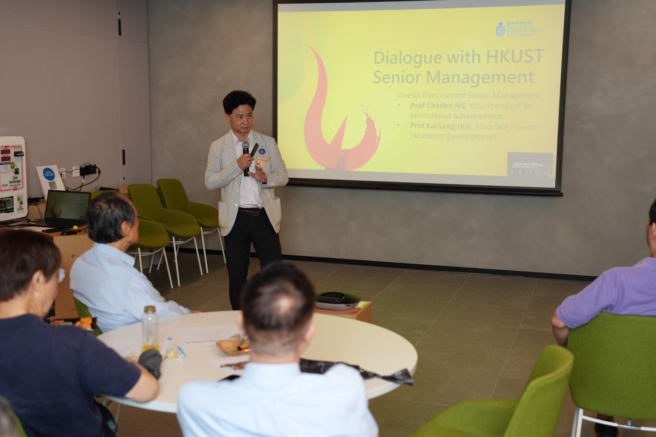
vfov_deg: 27.0
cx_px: 328
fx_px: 911
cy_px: 218
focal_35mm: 50
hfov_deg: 39.6
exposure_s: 1/160
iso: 640
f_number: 2.8
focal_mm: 50
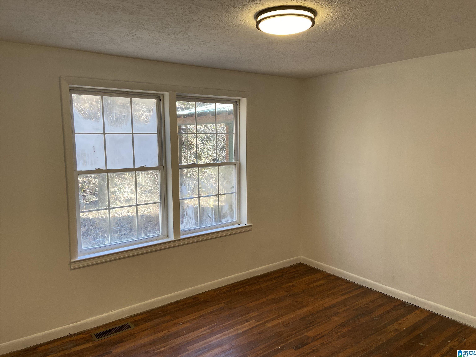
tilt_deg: -7.5
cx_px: 238
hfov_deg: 67.3
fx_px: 358
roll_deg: -0.2
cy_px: 178
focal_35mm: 26
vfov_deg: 53.1
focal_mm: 4.25
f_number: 1.8
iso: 80
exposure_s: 1/120
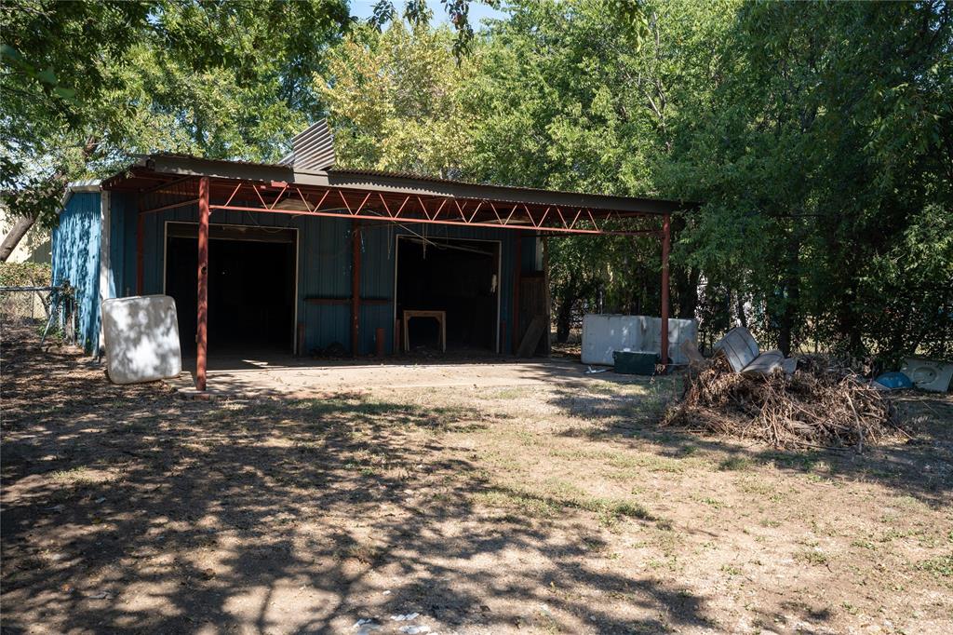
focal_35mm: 35
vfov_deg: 37.8
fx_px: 926
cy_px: 318
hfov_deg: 54.4
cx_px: 476
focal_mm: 35
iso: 250
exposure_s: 1/320
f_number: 6.3
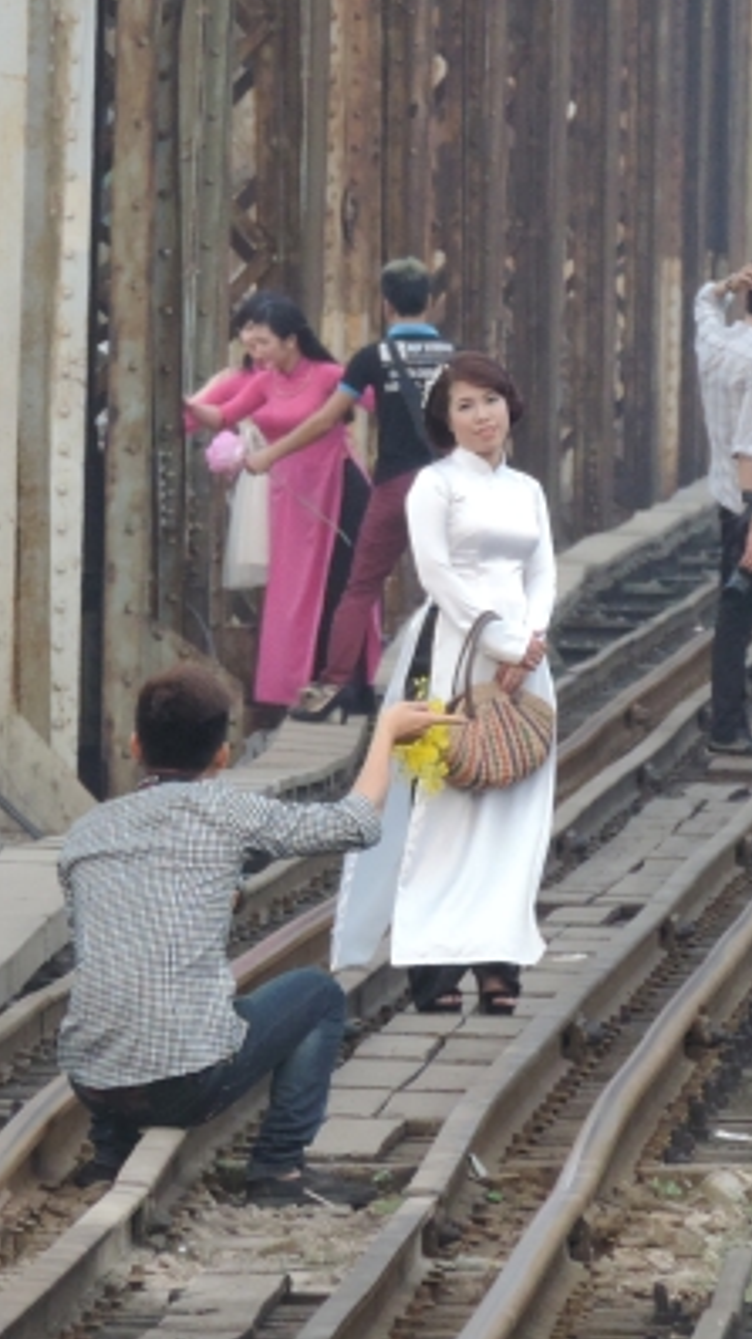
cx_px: 152
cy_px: 567
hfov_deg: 1.3
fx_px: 33925
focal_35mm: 956
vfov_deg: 2.3
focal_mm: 77.5
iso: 400
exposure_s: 1/200
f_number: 4.9
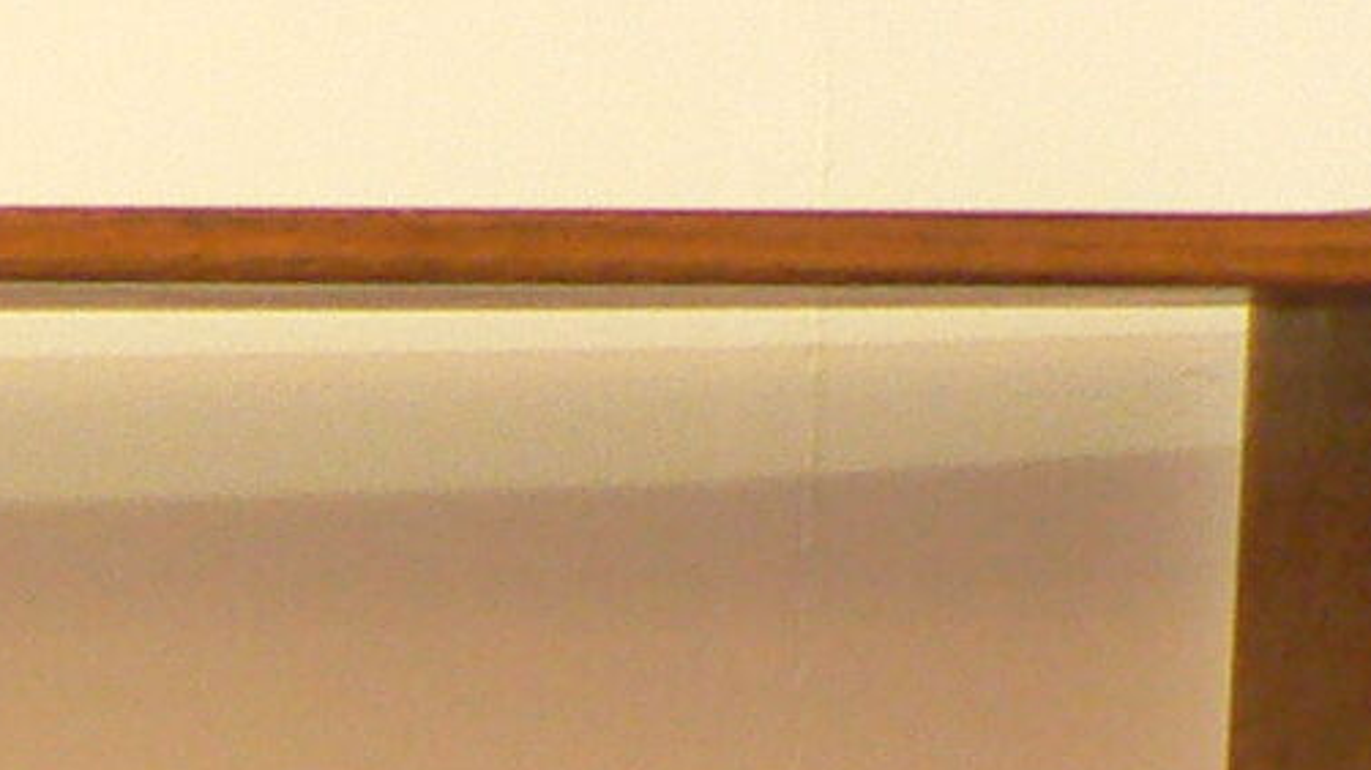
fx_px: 7268
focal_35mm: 200
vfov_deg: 5.6
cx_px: -1122
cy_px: 2504
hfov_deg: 10.2
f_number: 2.8
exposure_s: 1/20
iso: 200
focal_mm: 6
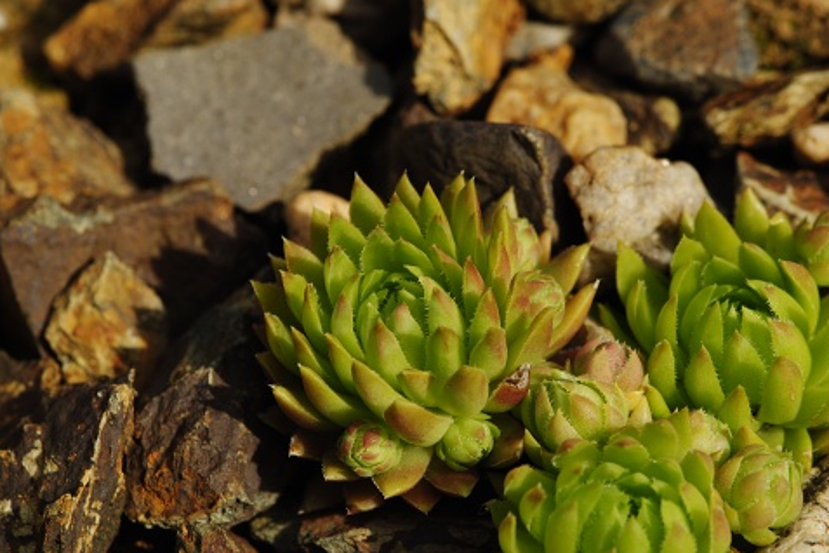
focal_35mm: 129
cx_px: 415
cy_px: 277
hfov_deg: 15.9
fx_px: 2959
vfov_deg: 10.7
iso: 100
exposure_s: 1/200
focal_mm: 85
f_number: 9
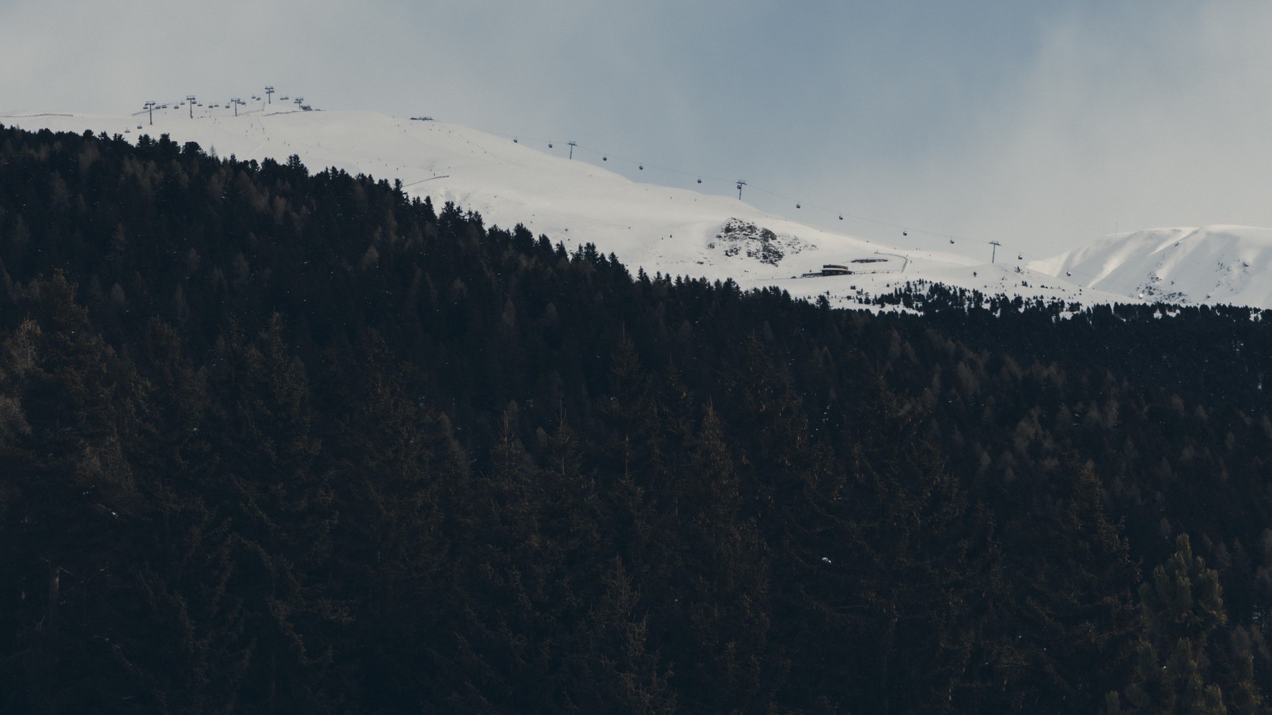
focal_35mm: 116
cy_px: 162
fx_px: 3912
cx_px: 808
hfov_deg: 18.4
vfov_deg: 10.4
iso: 250
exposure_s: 1/400
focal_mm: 100
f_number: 11
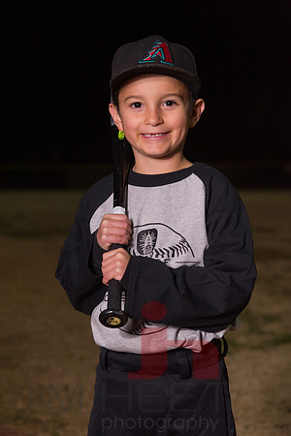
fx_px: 1152
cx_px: 146
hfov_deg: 14.4
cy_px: 218
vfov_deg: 21.5
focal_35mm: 95
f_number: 5.6
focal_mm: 95
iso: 2000
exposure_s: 1/500
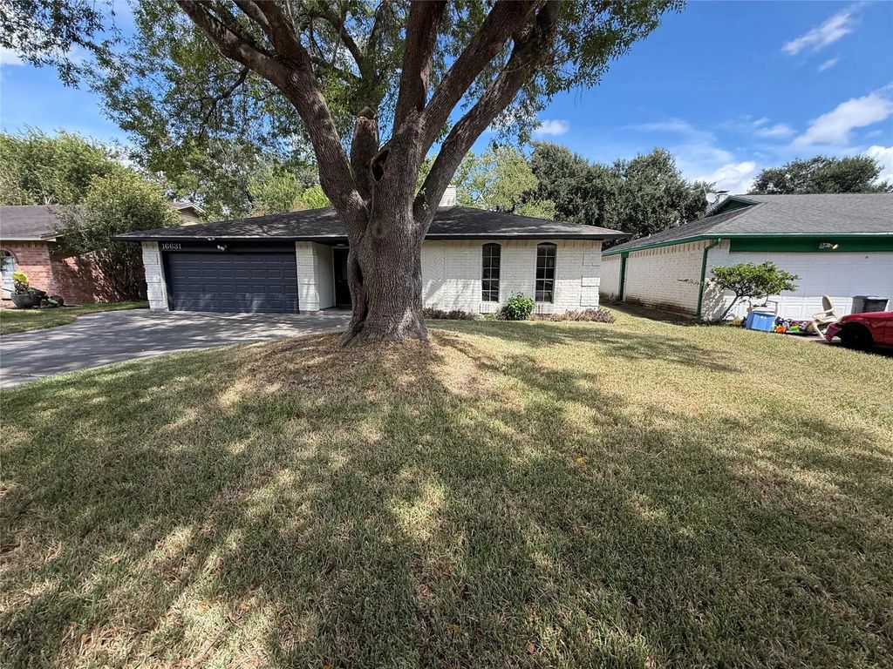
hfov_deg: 102.1
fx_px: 361
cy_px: 334
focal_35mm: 14
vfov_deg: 85.7
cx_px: 446
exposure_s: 1/502
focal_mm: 2.22
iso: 50
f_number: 2.2
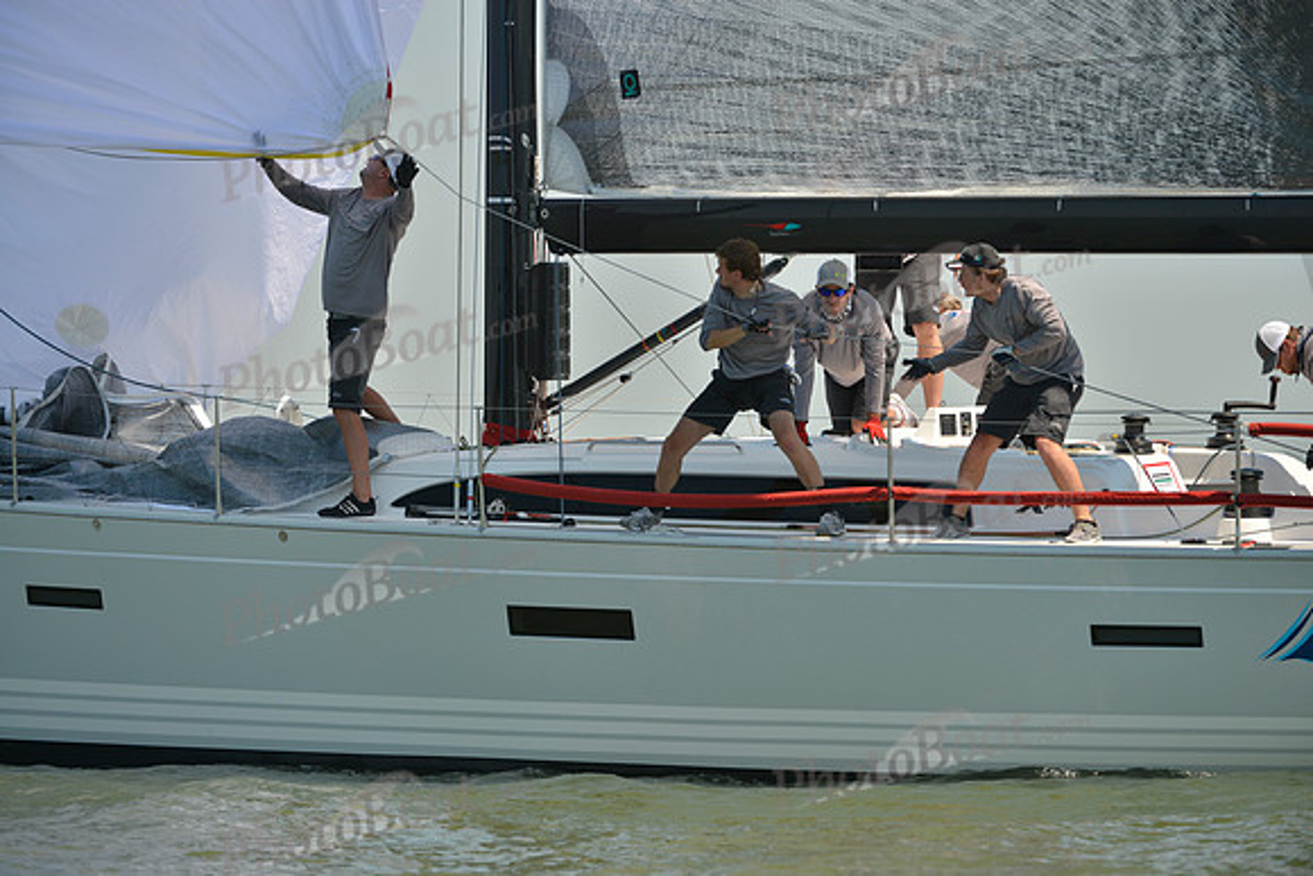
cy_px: 438
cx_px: 656
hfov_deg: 7.4
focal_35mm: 280
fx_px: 10214
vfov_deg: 4.9
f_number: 5.6
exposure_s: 1/1250
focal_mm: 280
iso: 200
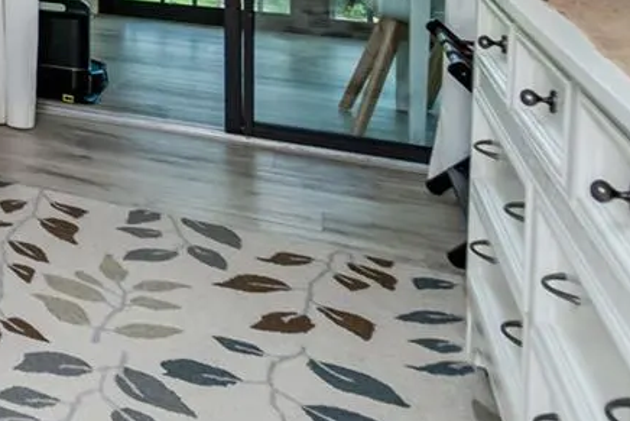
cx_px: -425
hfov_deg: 23.8
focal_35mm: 55
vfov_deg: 20.7
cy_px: -224
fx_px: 963
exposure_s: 1/160
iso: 320
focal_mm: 10
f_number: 5.6
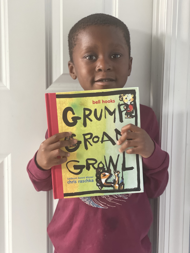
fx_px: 381
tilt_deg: -4.6
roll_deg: +0.4
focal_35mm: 52
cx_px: 95
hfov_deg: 28.0
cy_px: 126
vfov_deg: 36.8
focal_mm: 6
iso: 320
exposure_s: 1/40
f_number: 2
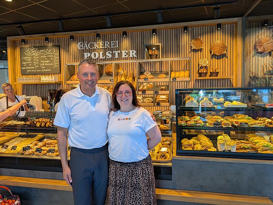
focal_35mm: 24
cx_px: 136
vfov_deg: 56.8
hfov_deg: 71.6
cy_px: 102
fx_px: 189
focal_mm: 6.9
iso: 39
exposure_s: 1/100
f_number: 1.68
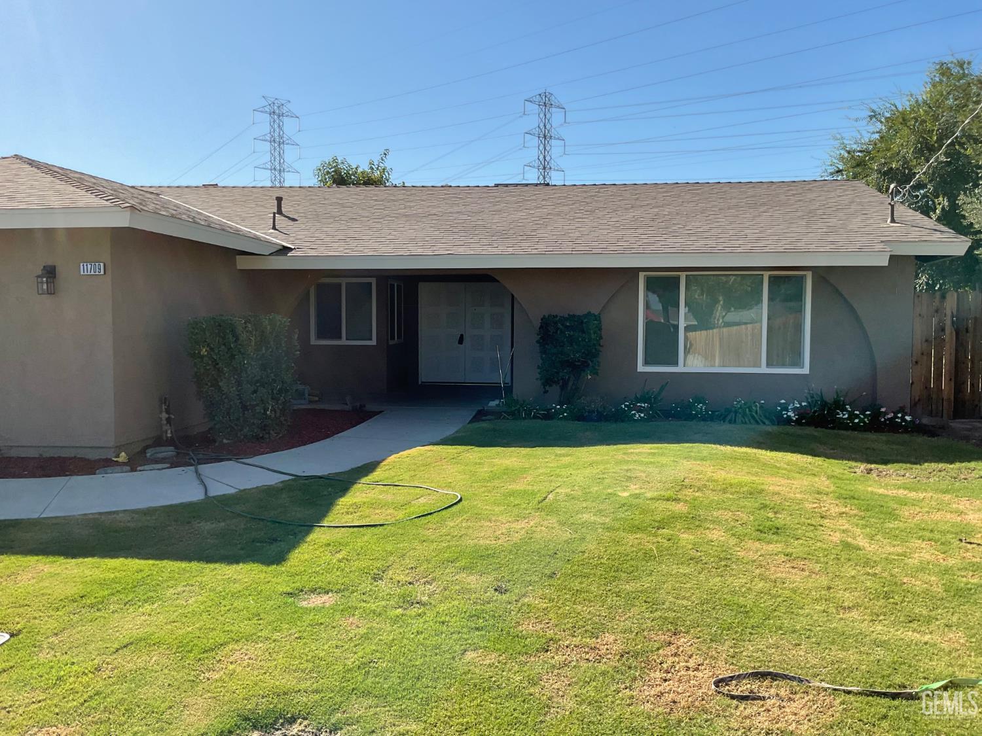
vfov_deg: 48.2
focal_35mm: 29
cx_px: 491
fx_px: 823
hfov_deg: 61.7
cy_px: 368
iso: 16
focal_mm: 3
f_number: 1.8
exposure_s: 1/1675
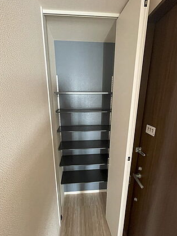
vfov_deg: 94.3
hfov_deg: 78.1
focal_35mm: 16
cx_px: 86
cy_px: 127
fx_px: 109
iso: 1000
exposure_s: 1/60
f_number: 2.4
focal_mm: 1.55
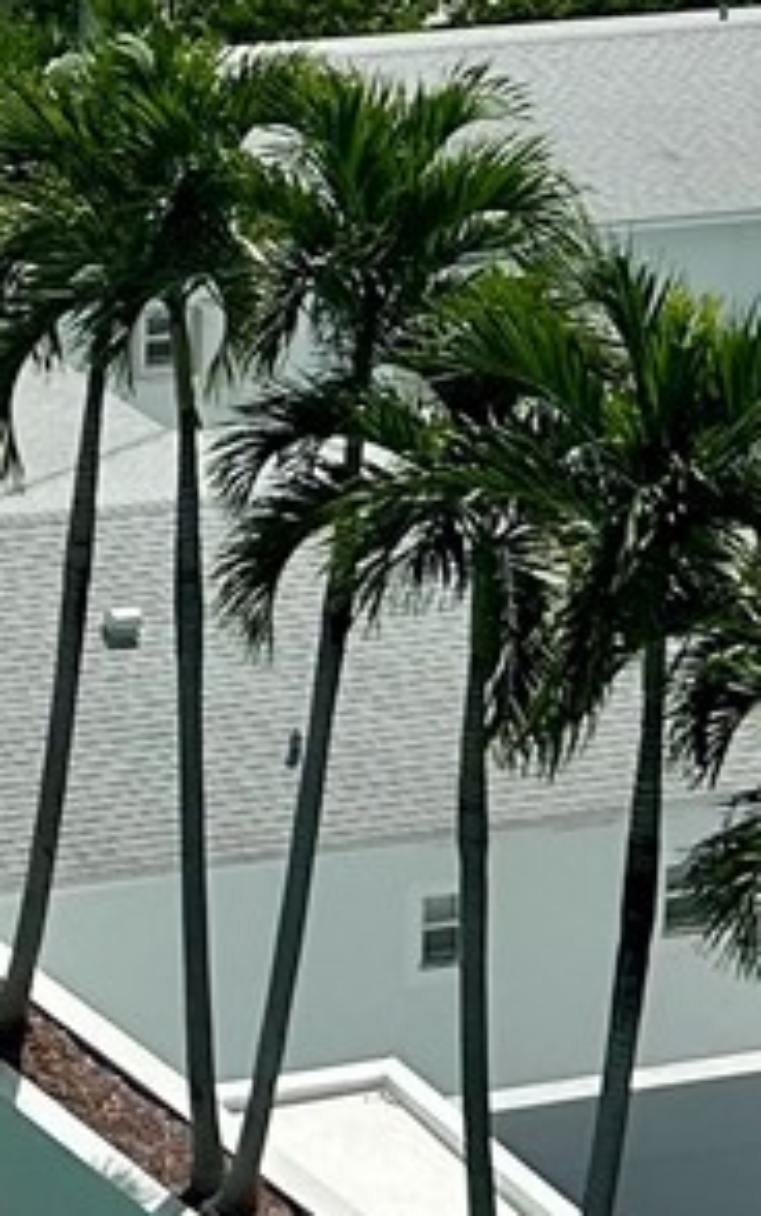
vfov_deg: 13.5
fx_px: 4973
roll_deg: +0.7
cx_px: -716
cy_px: -248
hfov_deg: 8.3
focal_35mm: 150
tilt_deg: -10.2
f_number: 1.5
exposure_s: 1/8696
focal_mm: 5.7
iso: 50
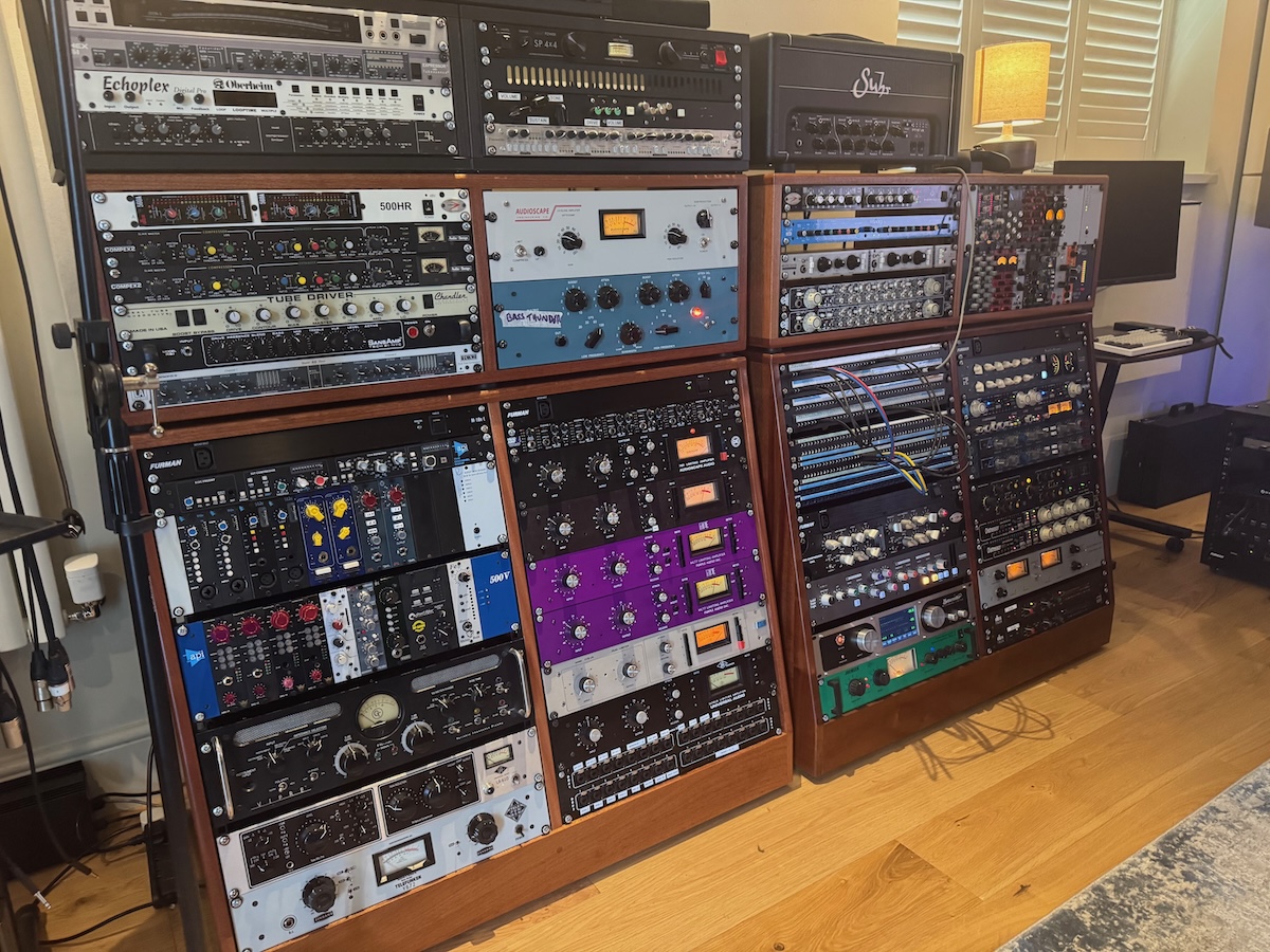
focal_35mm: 24
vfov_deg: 56.8
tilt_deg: -15.3
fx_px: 881
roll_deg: +1.6
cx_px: 635
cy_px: 476
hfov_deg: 71.6
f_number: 1.78
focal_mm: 6.76
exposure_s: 1/60
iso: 800
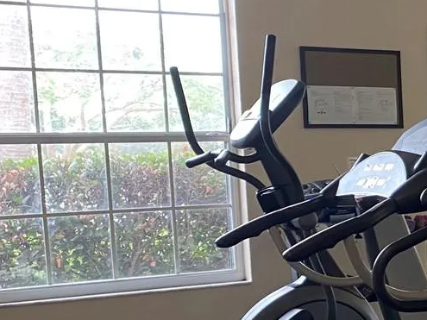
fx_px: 1036
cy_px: 258
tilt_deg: -4.1
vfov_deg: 17.4
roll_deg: +2.2
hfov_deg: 20.6
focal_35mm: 84
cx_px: 598
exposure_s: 1/60
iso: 125
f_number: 1.8
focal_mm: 4.25
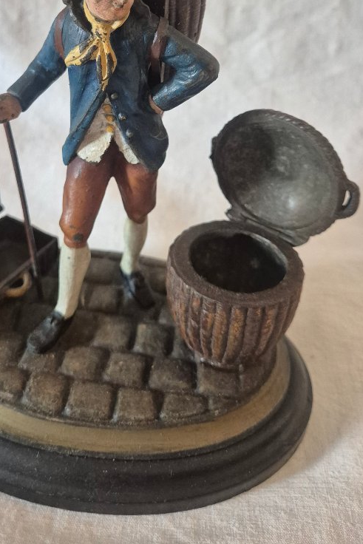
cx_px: 118
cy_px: 143
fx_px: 590
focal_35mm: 39
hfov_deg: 33.9
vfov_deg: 47.9
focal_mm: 5.4
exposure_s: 1/100
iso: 1000
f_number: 1.8
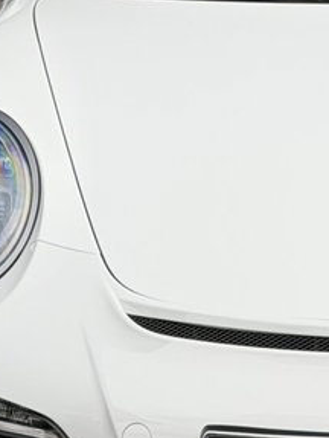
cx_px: 428
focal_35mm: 228
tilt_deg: -11.4
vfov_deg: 8.7
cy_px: 123
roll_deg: +0.5
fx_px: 2883
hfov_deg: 6.5
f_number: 1.78
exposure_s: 1/1000
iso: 64
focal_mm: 6.76
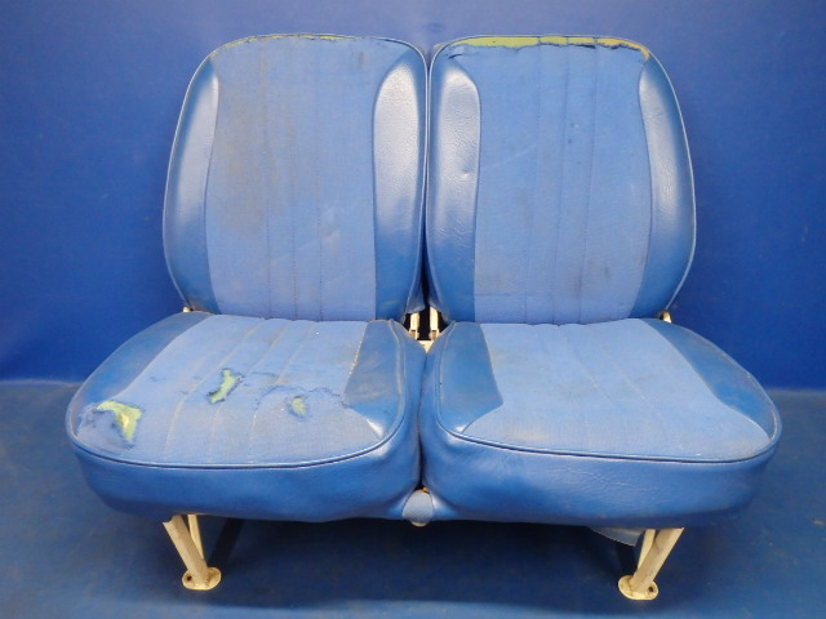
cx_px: 413
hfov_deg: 63.4
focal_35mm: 28
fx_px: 668
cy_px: 310
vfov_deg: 49.7
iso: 800
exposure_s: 1/30
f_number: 3.9
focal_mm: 5
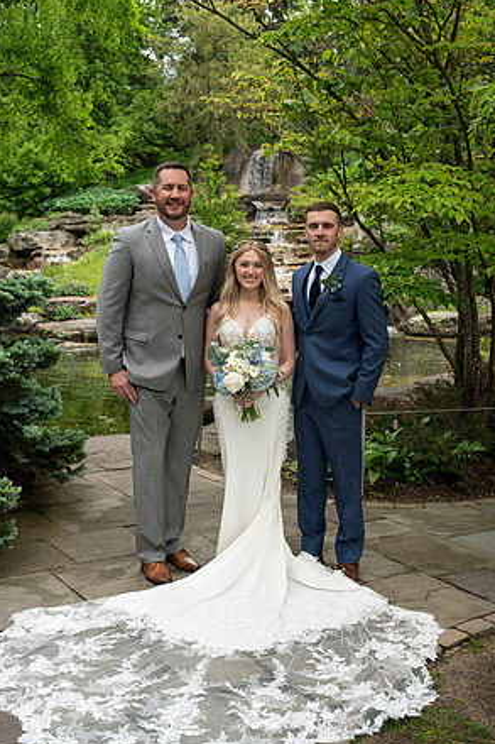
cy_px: 375
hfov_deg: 29.2
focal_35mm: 46
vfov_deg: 42.8
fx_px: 949
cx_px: 248
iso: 640
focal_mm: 45
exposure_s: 1/125
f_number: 5.6
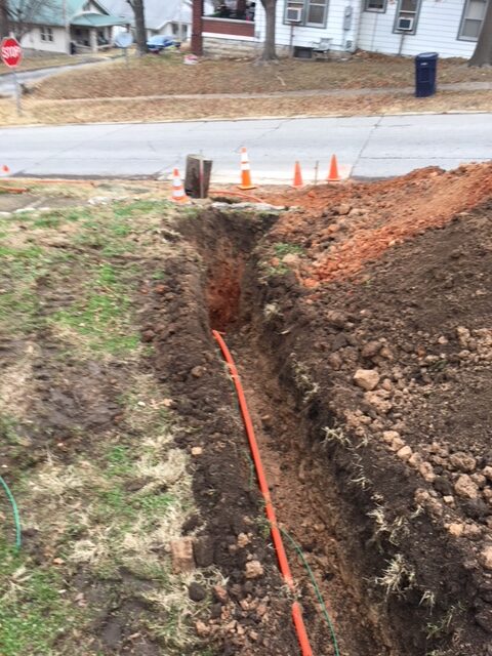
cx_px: 246
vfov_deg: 61.7
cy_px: 328
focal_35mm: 29
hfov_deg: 48.2
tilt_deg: -29.8
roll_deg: -2.6
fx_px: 550
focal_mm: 4.15
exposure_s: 1/60
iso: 32
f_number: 2.2
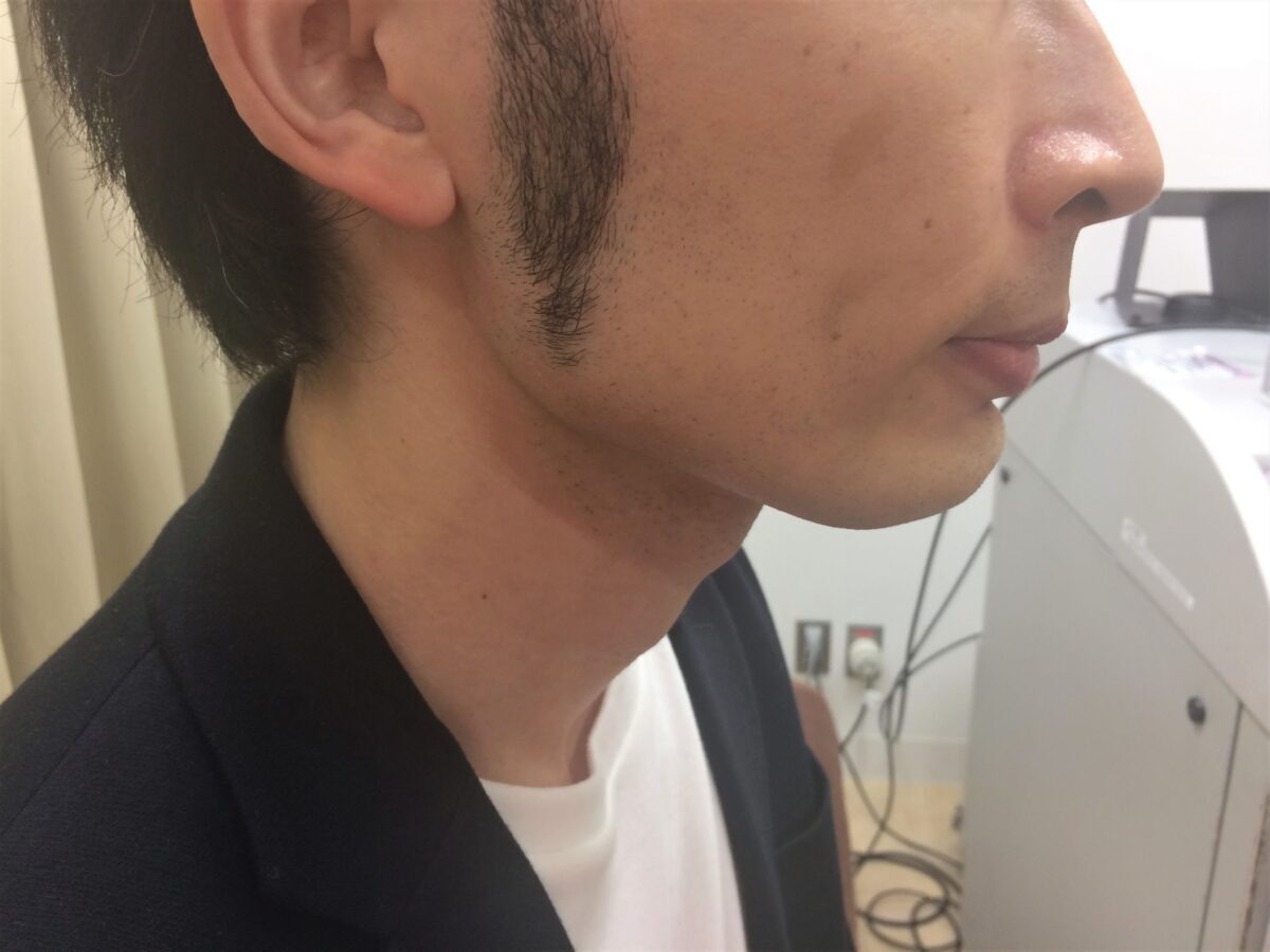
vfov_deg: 48.2
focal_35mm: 29
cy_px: 476
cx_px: 635
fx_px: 1064
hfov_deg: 61.7
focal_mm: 4.15
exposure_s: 1/30
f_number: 2.2
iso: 50
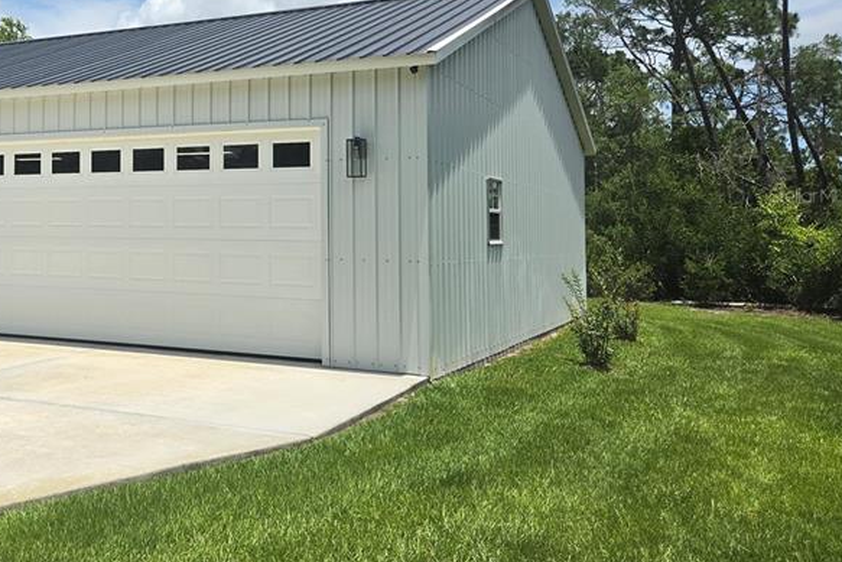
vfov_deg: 31.7
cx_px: 117
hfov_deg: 43.2
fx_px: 983
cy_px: 195
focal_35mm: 42
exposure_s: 1/6215
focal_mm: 5.4
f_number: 1.8
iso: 80
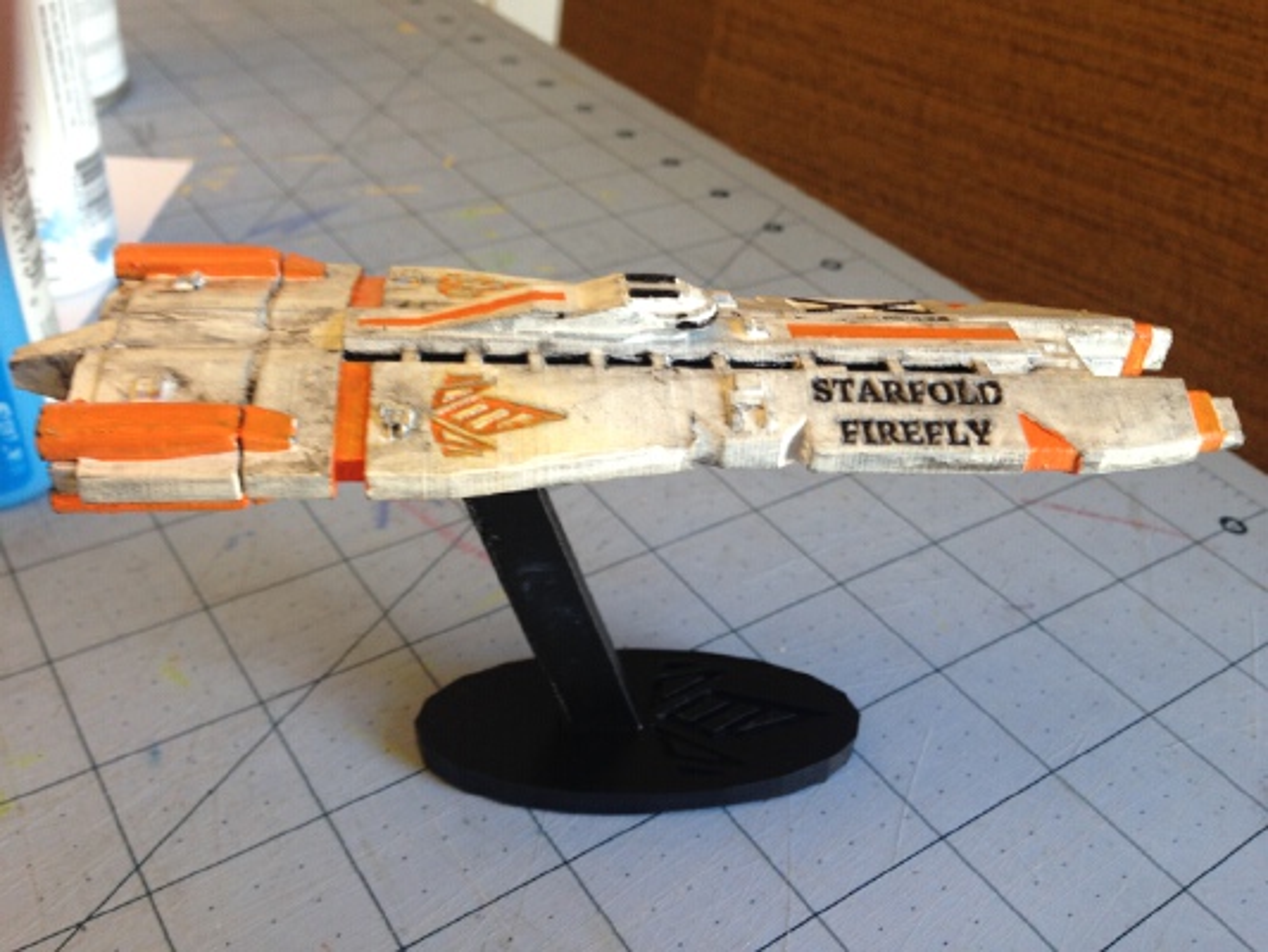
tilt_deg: -36.6
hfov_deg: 55.3
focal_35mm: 33
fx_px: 1209
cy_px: 476
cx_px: 634
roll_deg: -2.3
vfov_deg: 43.0
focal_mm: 4.12
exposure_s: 1/24
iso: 50
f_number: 2.4
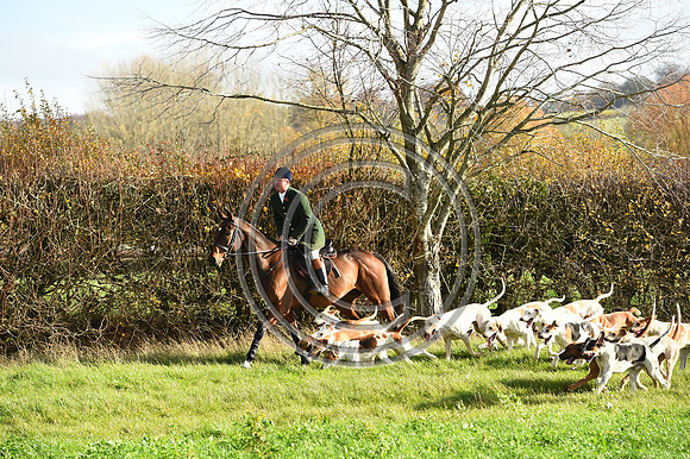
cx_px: 345
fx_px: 2969
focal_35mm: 155
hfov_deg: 13.3
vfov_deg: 8.8
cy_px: 230
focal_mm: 155
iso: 640
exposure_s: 1/1250
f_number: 5.6
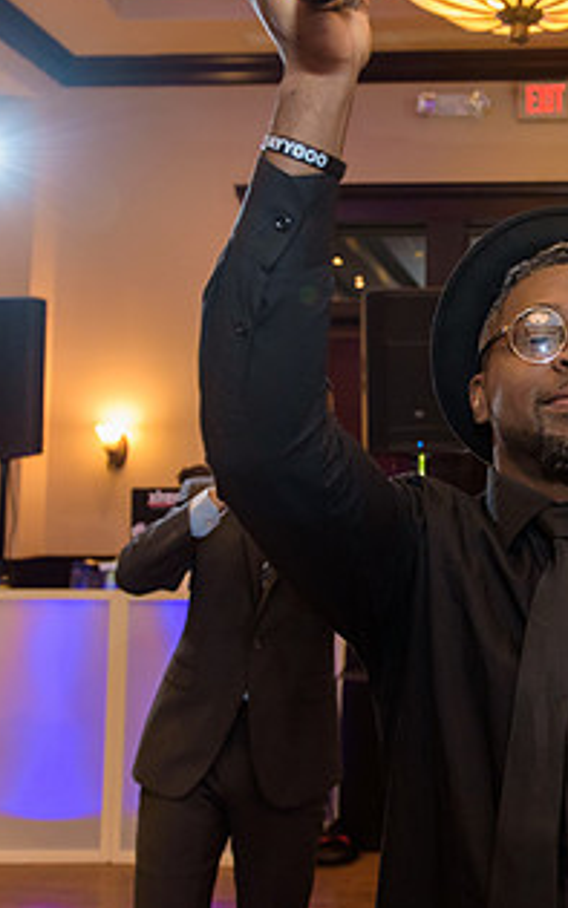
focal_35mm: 45
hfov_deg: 27.5
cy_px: 376
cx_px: 513
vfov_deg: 44.2
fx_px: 1114
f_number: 3.2
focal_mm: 24
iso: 1600
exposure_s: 1/125
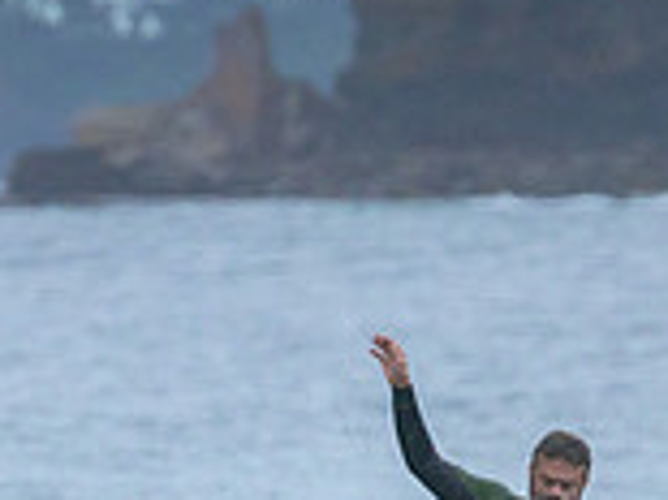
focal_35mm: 2238
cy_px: 666
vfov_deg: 0.7
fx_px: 43154
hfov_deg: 0.9
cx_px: 349
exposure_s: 1/1250
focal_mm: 620
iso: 2800
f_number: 11
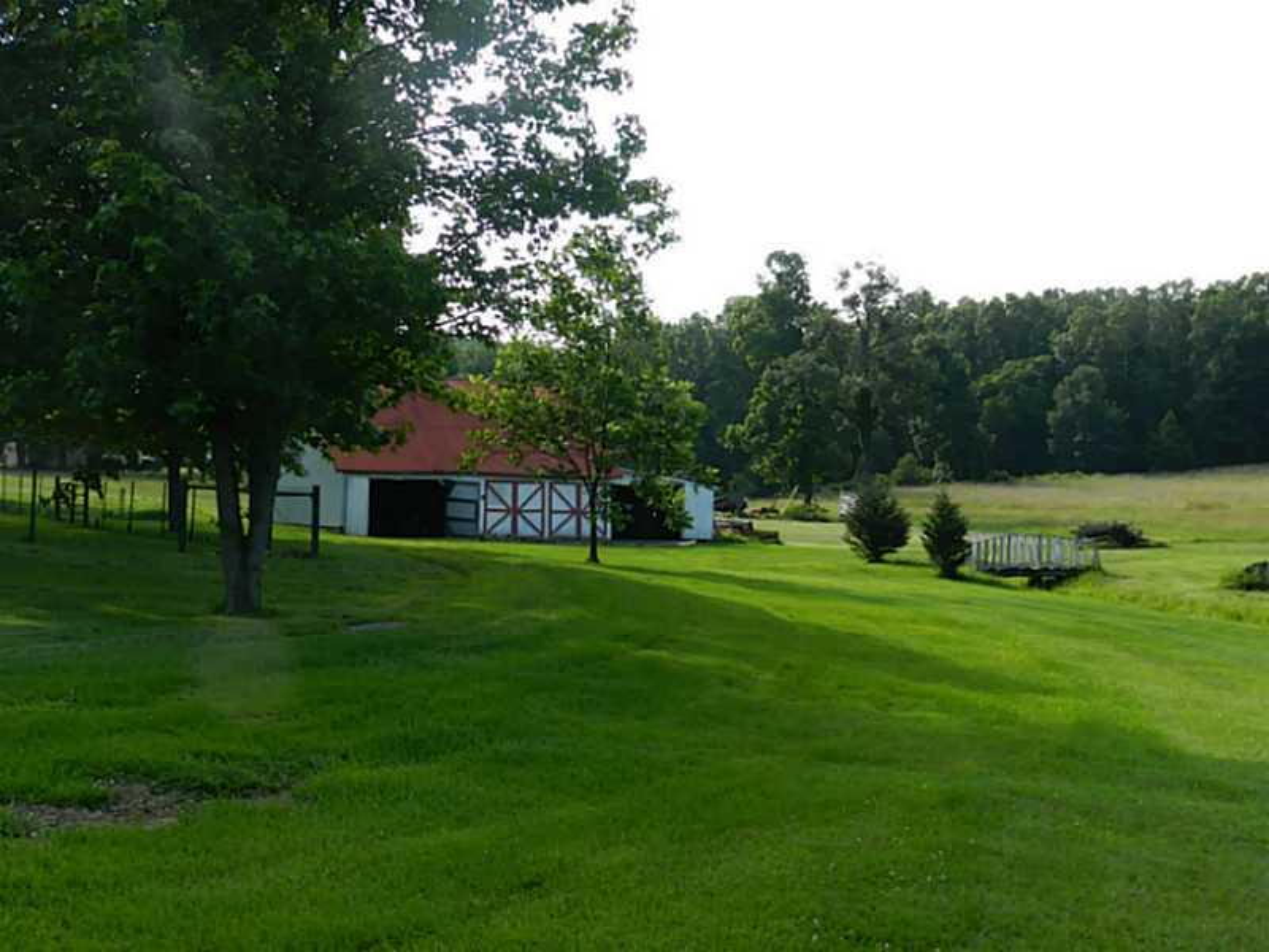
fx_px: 1686
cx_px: 634
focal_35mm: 46
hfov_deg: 41.2
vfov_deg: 31.5
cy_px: 476
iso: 160
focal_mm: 8.1
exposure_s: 1/400
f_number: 4.2
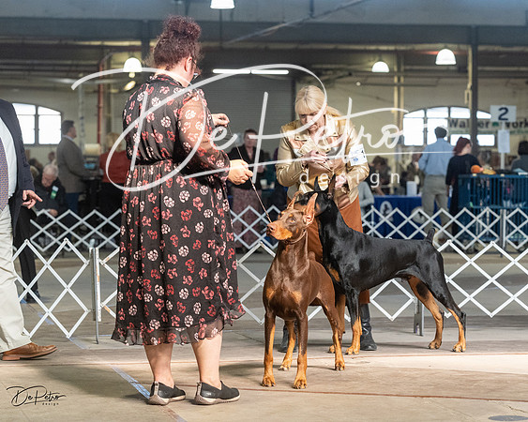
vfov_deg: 12.8
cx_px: 264
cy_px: 211
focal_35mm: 121
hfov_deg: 16.0
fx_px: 1882
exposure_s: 1/400
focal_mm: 107
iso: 6400
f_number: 5
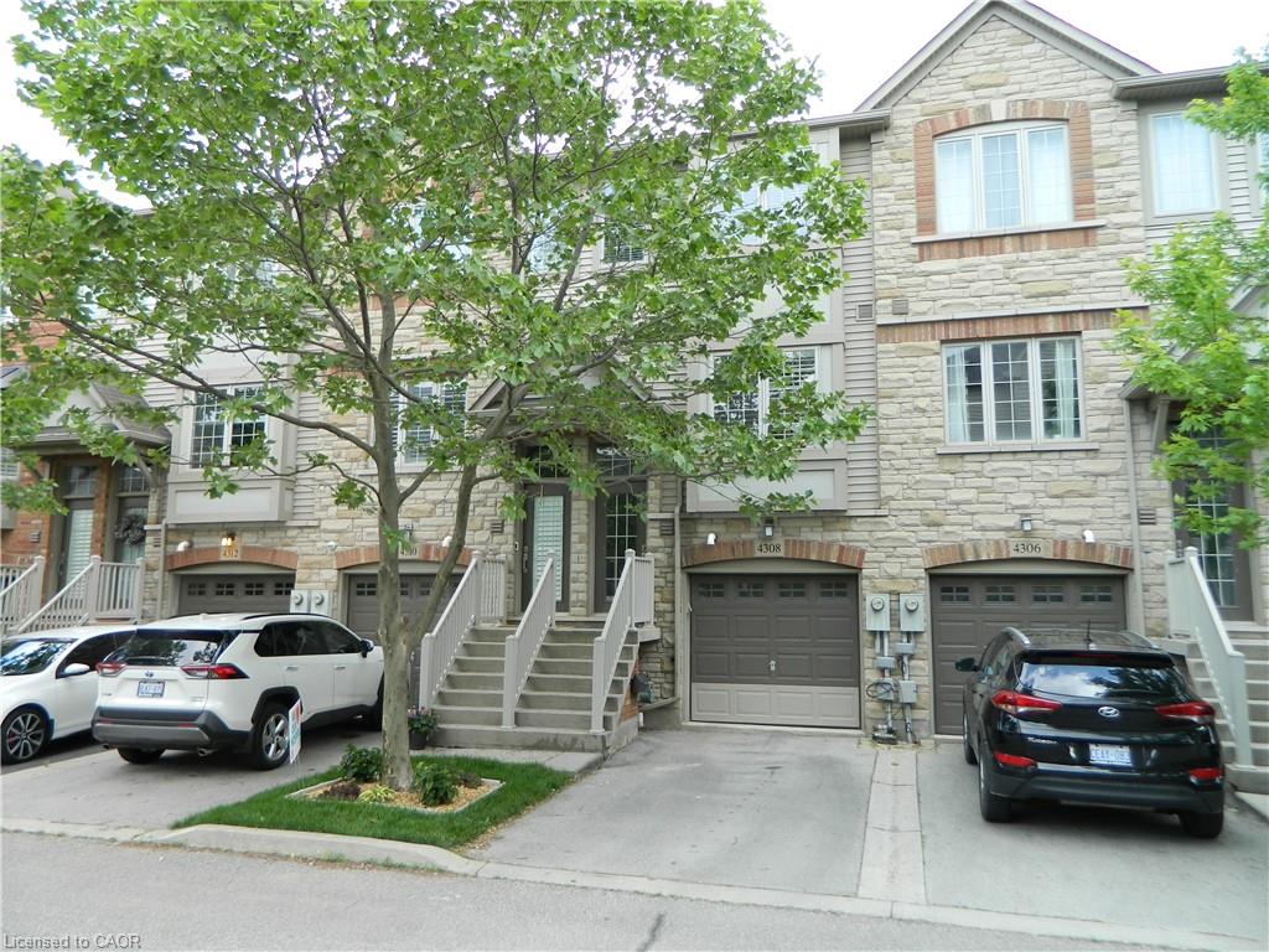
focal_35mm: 25
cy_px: 476
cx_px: 634
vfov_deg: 54.9
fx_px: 916
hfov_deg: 69.4
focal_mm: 4.5
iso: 80
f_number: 3.1
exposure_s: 1/80
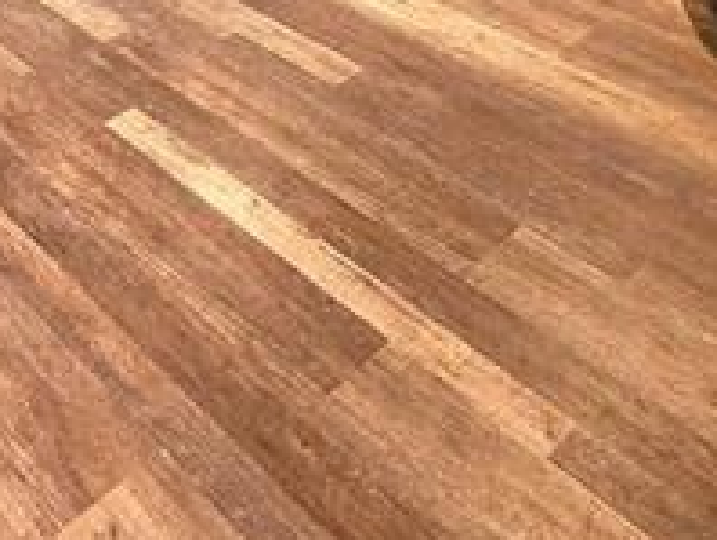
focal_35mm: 42
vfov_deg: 27.9
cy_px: -178
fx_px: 871
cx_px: 94
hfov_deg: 41.7
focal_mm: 2.2
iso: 640
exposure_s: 1/24
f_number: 2.2
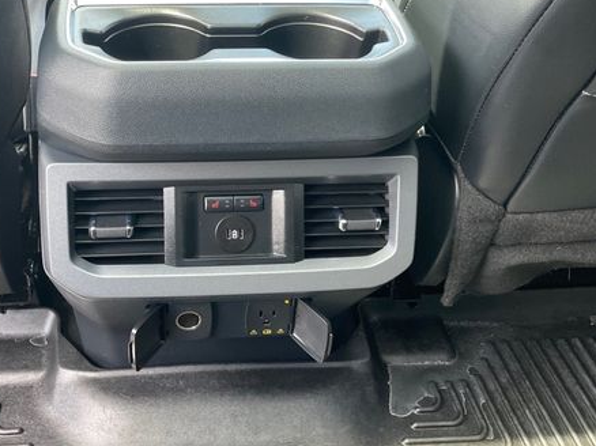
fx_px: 654
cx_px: 219
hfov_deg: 48.5
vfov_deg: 37.2
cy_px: 143
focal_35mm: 38
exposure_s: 1/105
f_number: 1.6
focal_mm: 4.2
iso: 125
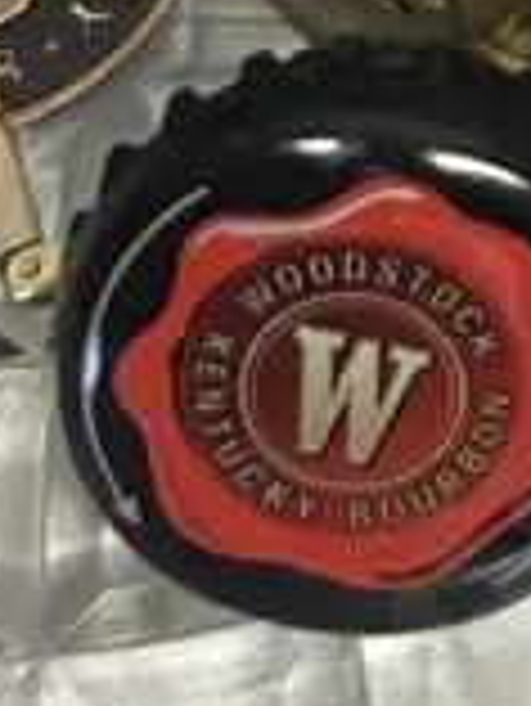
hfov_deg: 4.6
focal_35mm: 313
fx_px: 6393
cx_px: 1552
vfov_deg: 6.1
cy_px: -814
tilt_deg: -70.5
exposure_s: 1/50
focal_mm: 6.86
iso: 100
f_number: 1.78
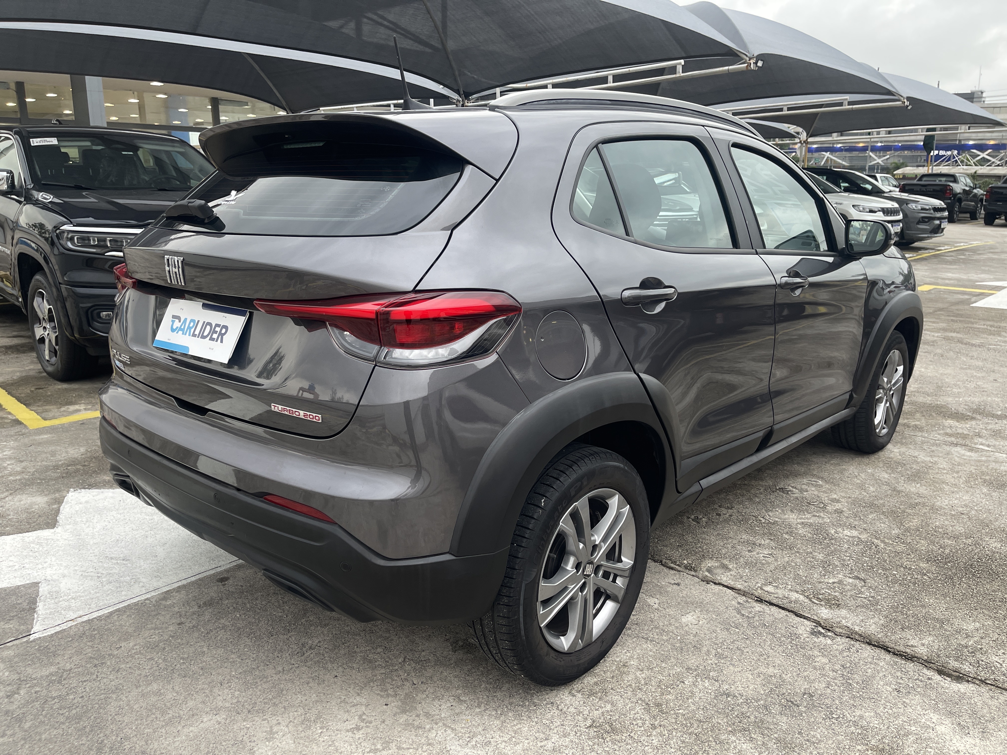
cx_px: 504
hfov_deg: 69.4
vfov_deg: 54.9
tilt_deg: -14.5
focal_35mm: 25
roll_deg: -0.6
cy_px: 378
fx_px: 727
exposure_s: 1/121
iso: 80
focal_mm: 5.1
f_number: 1.6
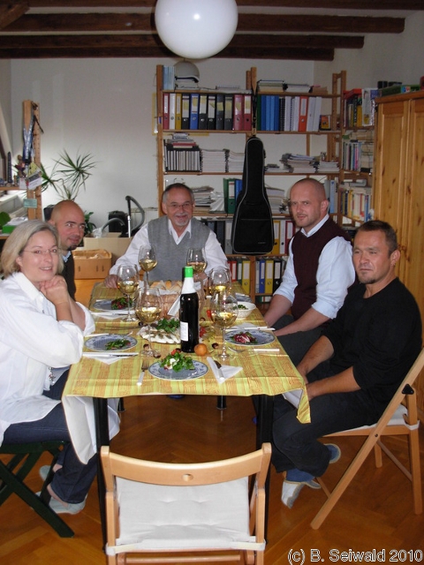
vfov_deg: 49.0
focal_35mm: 38
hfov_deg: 37.7
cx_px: 212
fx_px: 621
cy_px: 282
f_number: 2.9
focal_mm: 6.3
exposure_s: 1/53.8
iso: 188
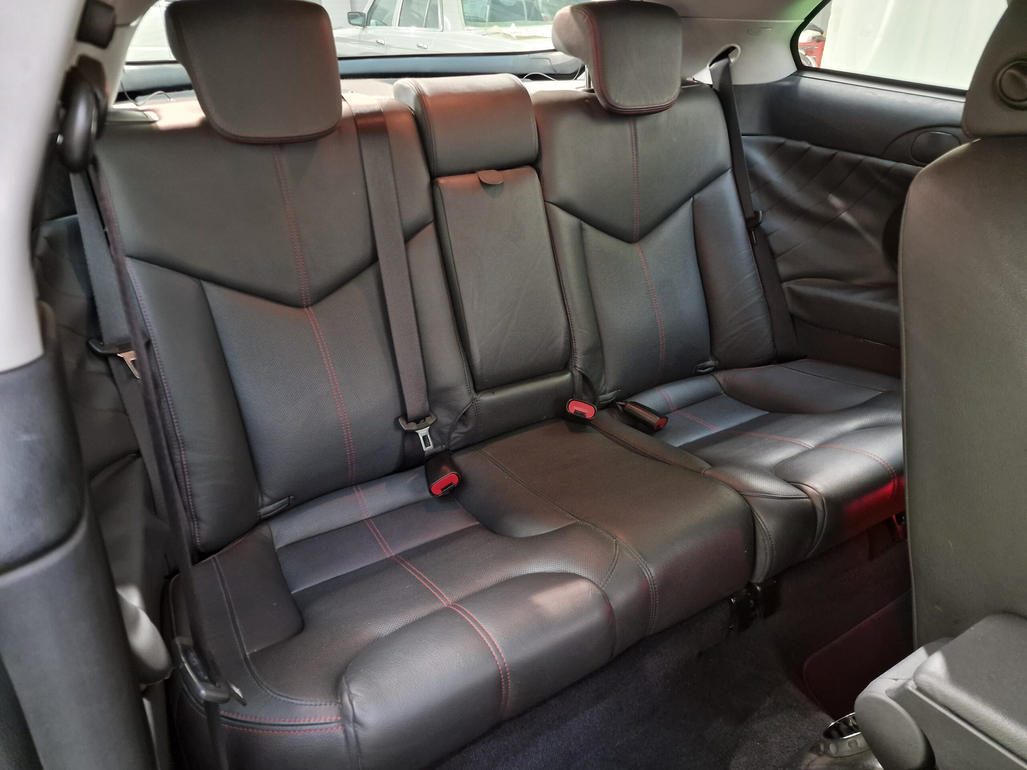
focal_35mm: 23
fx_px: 682
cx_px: 514
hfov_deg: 73.9
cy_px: 385
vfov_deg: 58.9
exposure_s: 1/10
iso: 500
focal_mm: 6.4
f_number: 1.8
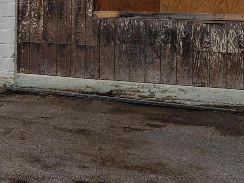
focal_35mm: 79
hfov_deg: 22.9
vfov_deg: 18.1
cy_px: -10
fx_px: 557
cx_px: -38
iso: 50
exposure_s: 1/854
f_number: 2.4
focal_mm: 4.3
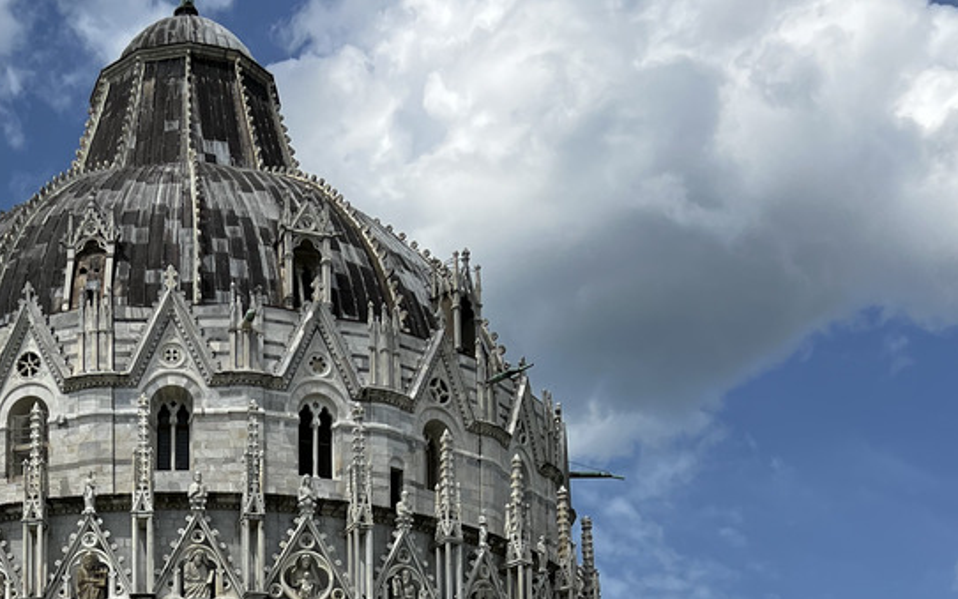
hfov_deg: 32.7
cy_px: 891
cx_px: 209
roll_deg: -0.2
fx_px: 1593
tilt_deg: +7.2
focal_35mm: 61
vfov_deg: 18.8
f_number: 1.5
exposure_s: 1/6579
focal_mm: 5.7
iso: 50
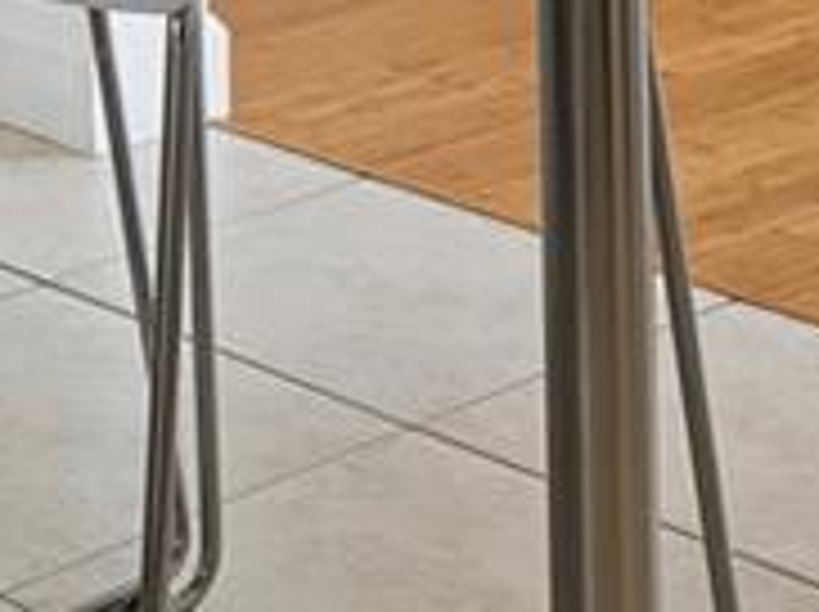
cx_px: -14
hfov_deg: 12.9
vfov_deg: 8.7
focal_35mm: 152
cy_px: -986
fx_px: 3583
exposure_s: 1/2.5
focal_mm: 17.9
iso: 100
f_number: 11
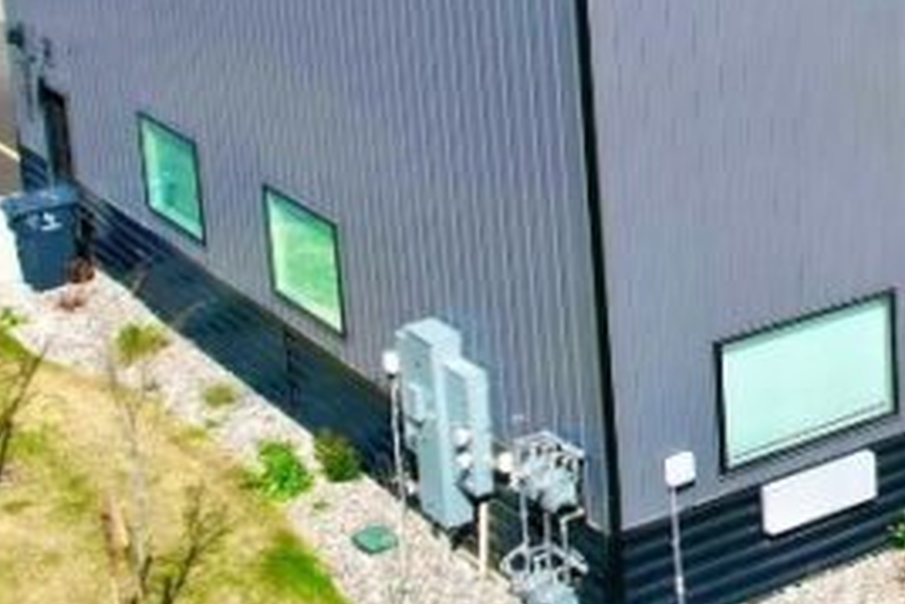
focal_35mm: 84
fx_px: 2113
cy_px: -52
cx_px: 1179
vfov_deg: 15.9
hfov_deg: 21.8
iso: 100
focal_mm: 8.38
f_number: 2.8
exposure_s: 1/2500
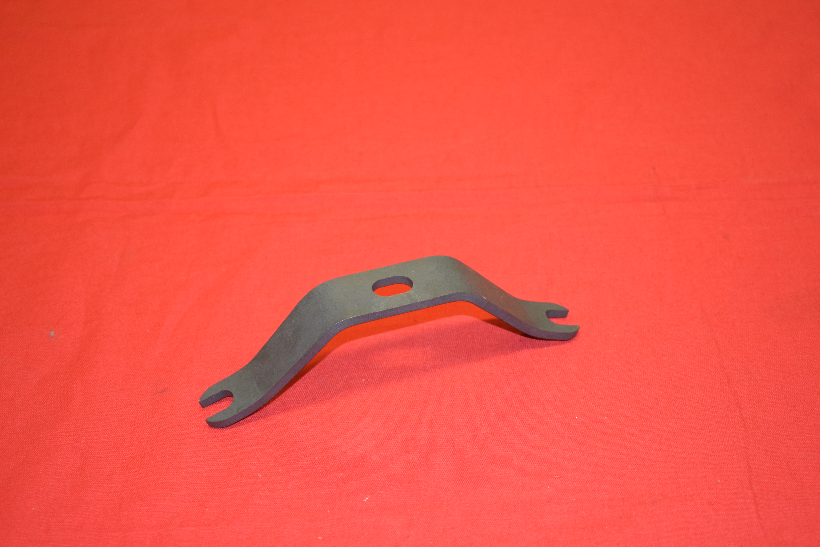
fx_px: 1367
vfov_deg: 22.6
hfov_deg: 33.4
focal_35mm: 60
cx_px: 410
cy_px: 274
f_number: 5
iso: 1250
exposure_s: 1/80
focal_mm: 40
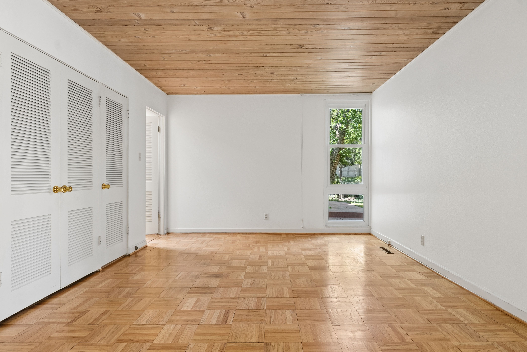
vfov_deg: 59.6
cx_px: 264
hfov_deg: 81.2
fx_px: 308
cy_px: 176
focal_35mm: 21
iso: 800
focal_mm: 21
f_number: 8
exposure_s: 1/13
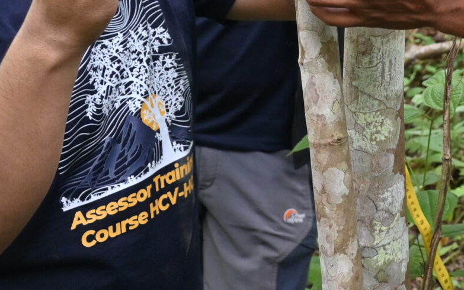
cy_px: -136
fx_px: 1138
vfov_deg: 13.7
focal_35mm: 90
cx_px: 396
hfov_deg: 22.6
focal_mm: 18
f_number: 3.5
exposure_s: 1/125
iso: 560
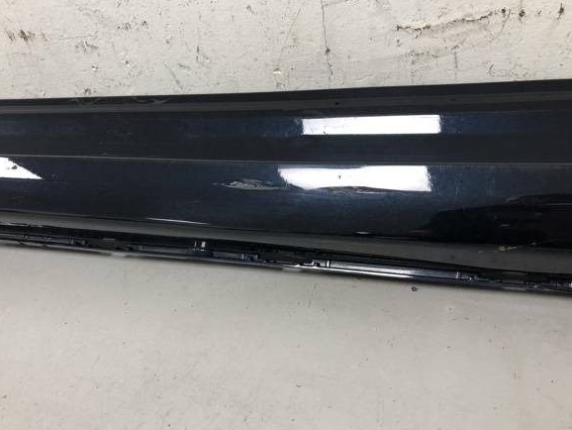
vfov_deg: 45.5
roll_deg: +12.5
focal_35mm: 31
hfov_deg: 58.2
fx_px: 512
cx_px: 257
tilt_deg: -38.1
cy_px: 220
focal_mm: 4
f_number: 1.8
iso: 40
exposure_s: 1/25
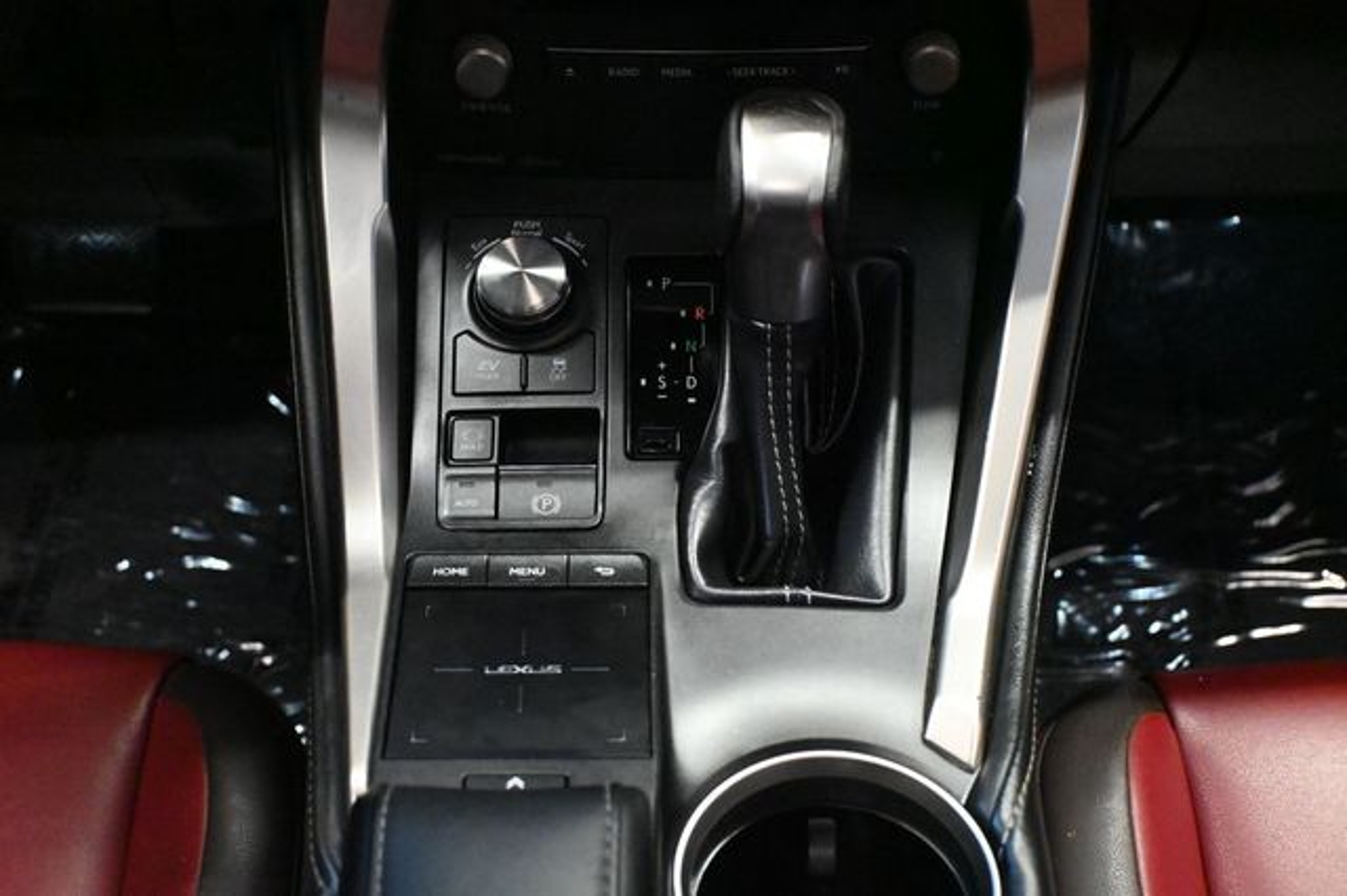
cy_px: 448
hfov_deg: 38.9
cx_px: 674
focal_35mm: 51
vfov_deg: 26.5
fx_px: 1907
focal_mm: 34
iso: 12800
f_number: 5
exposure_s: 1/60
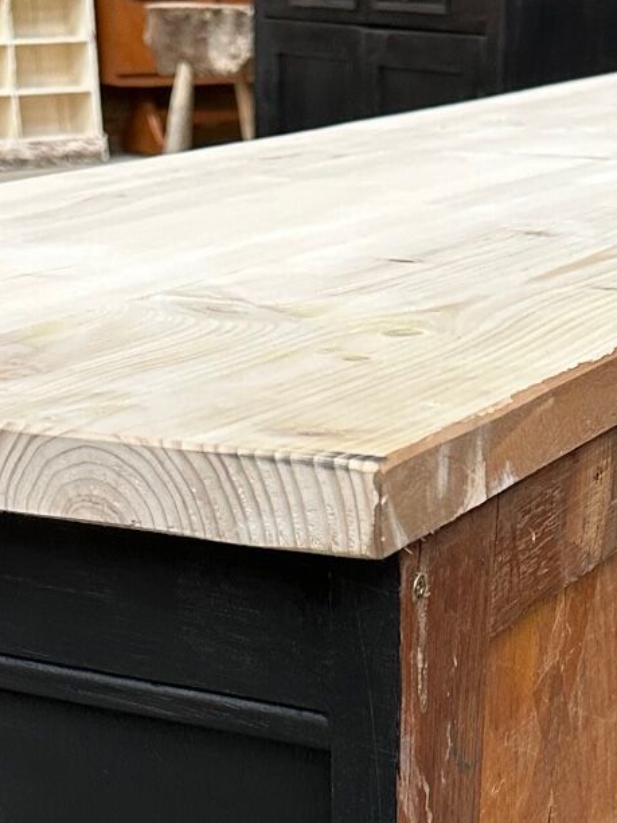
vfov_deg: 21.8
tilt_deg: -32.1
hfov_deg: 18.7
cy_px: 1126
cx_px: 319
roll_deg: +1.1
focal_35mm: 79
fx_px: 1877
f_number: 1.78
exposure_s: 1/105
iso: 250
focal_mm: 6.86
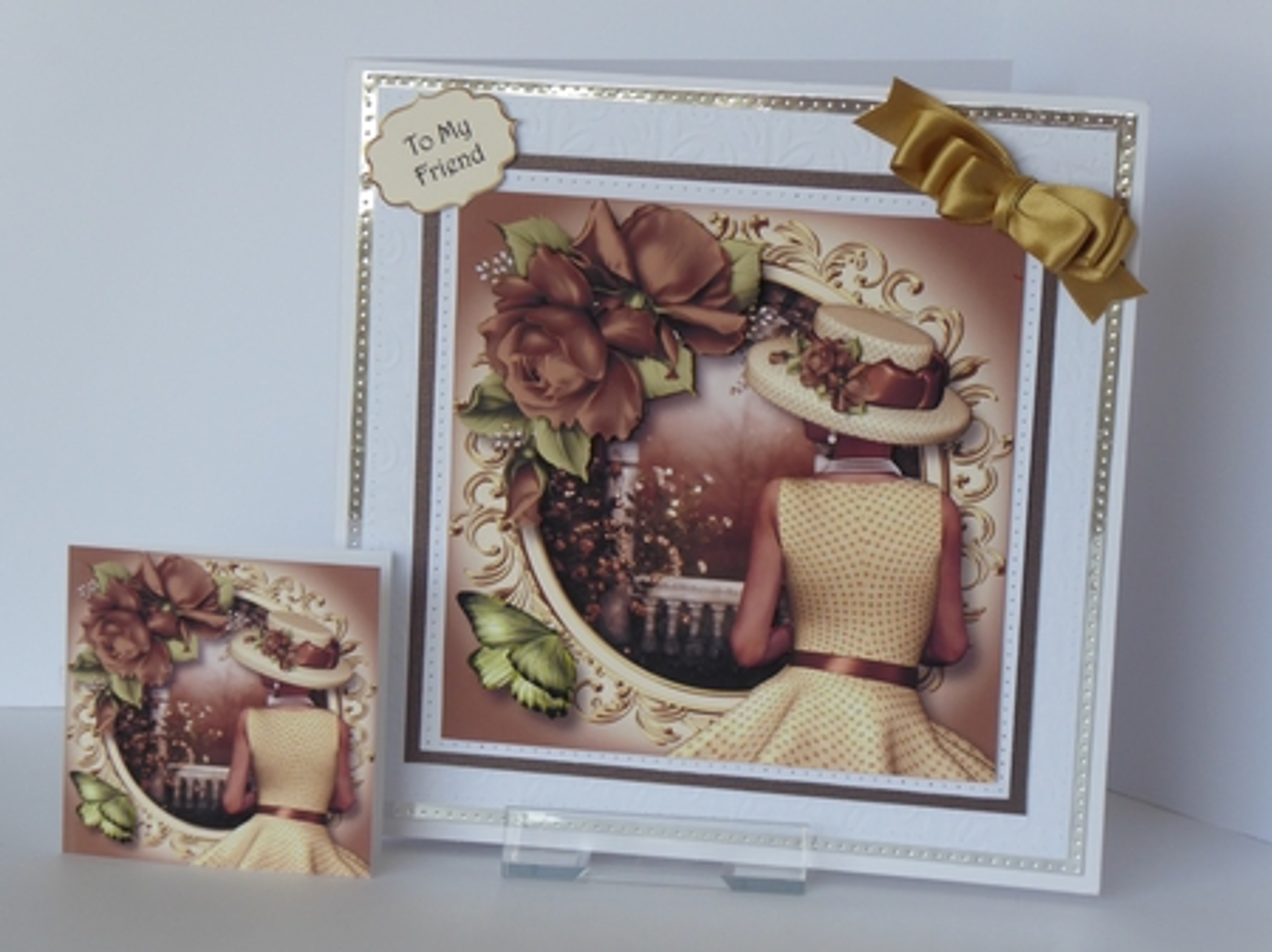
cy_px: 476
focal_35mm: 107
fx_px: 3930
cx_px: 636
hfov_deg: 18.4
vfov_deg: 13.8
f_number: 5
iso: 160
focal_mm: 17.5
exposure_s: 1/60
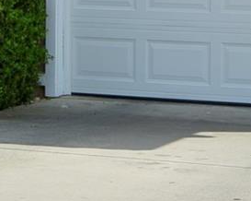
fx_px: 1344
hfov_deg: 10.6
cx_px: 42
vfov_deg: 8.2
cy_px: -181
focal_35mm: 181
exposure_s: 1/800
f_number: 3.8
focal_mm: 13
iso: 100
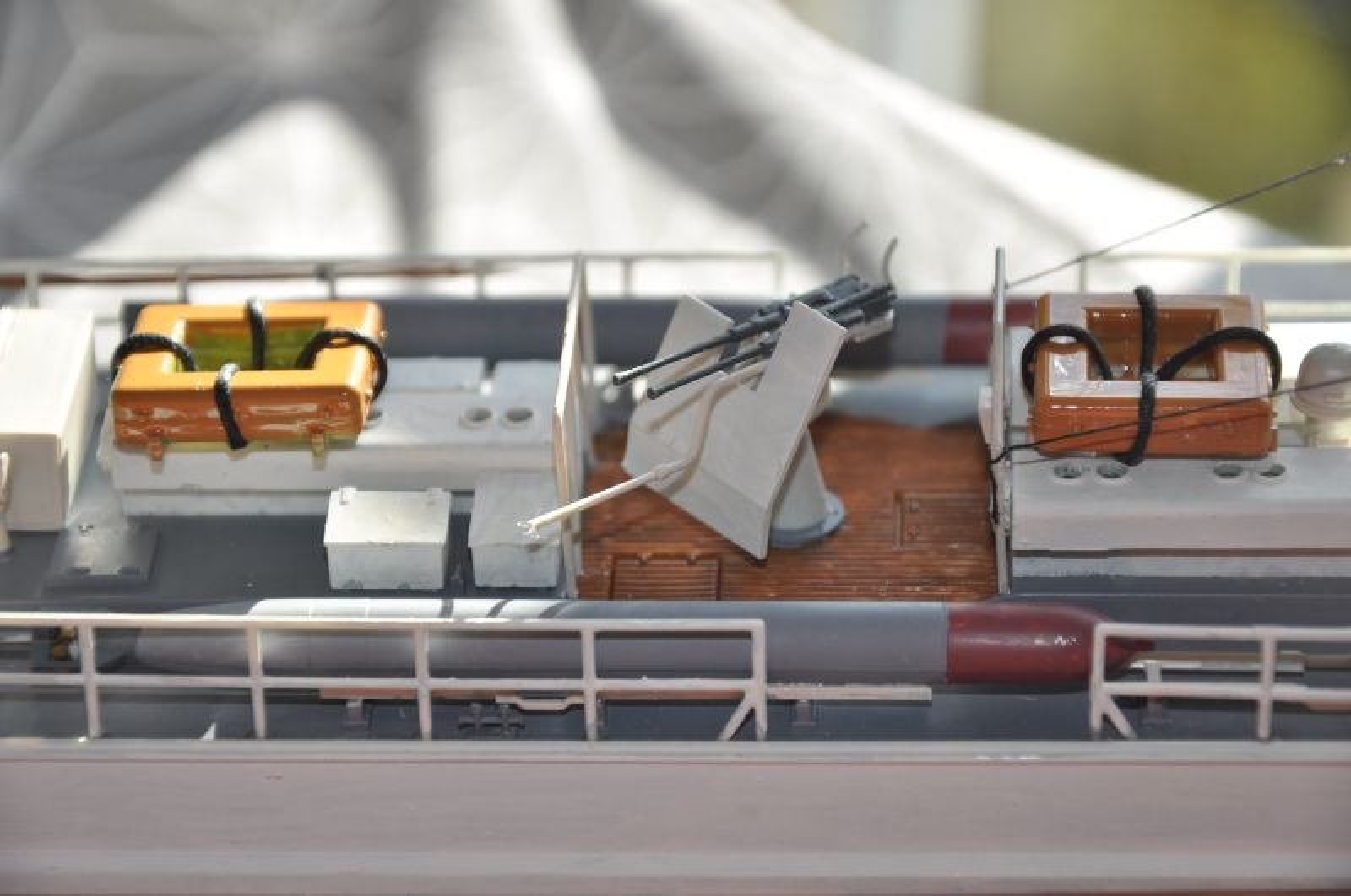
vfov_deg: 8.7
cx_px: 676
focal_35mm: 158
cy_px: 448
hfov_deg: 13.1
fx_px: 5902
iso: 200
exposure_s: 1/200
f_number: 6.3
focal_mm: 105
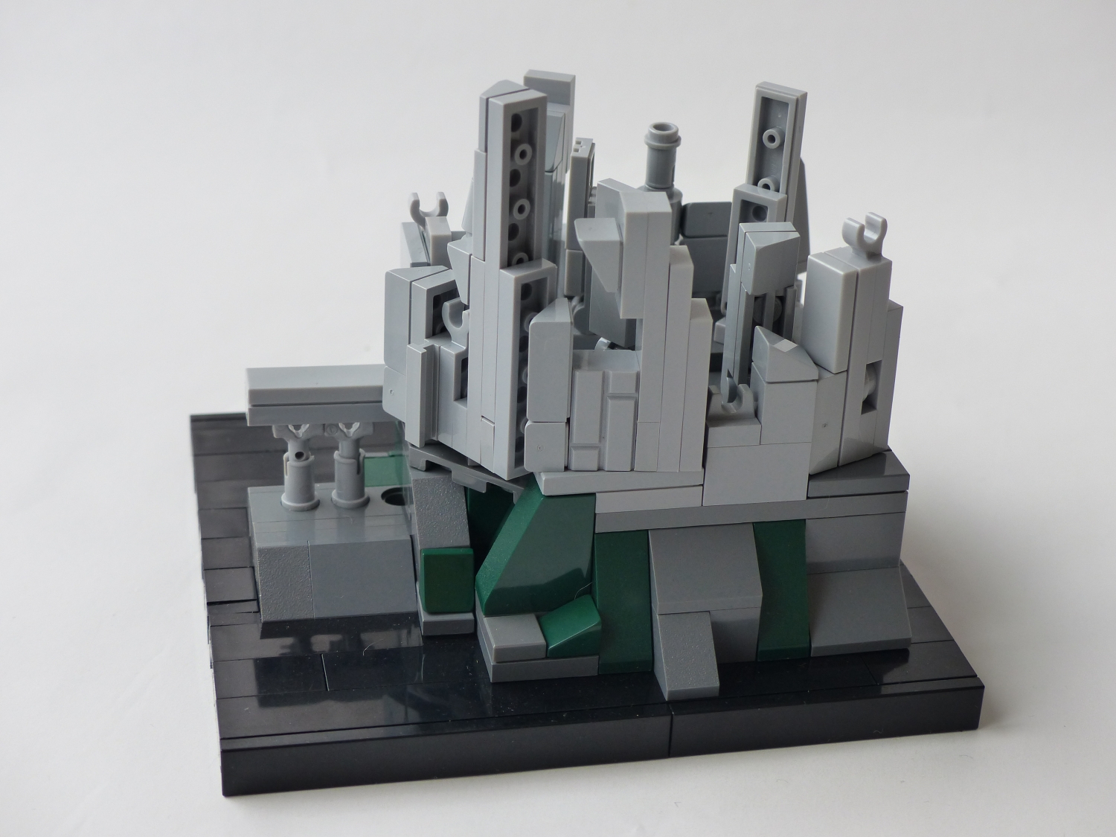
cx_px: 558
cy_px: 418
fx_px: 2063
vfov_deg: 22.9
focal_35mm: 64
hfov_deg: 30.3
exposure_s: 1/100
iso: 160
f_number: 2.8
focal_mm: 10.9
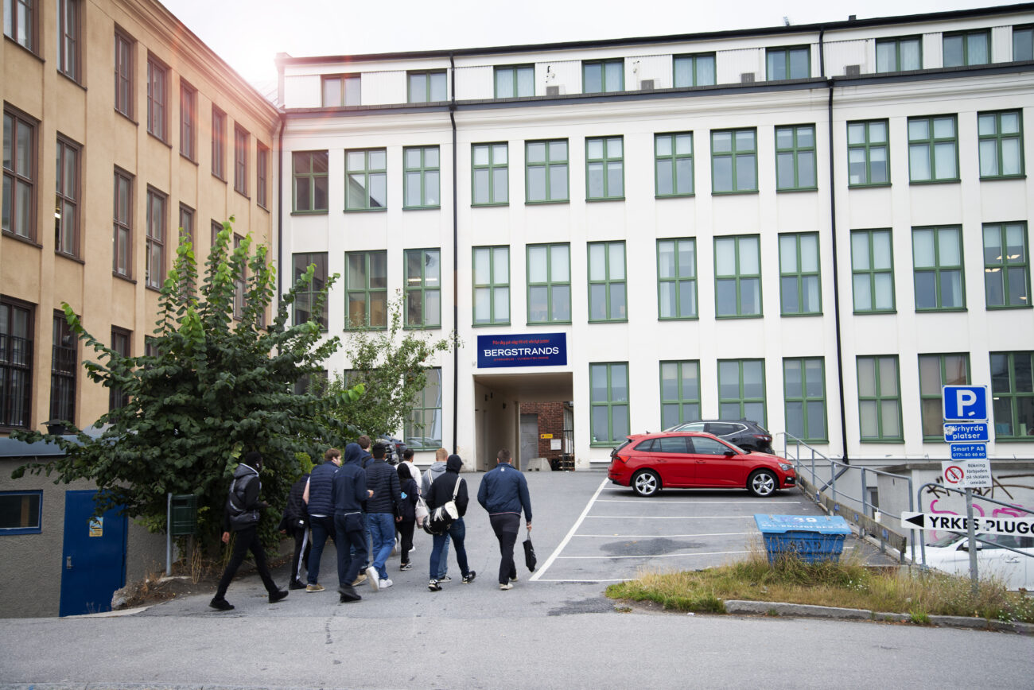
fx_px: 1264
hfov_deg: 44.5
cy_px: 345
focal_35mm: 44
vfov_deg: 30.5
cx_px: 517
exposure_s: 1/80
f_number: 4.5
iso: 125
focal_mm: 44
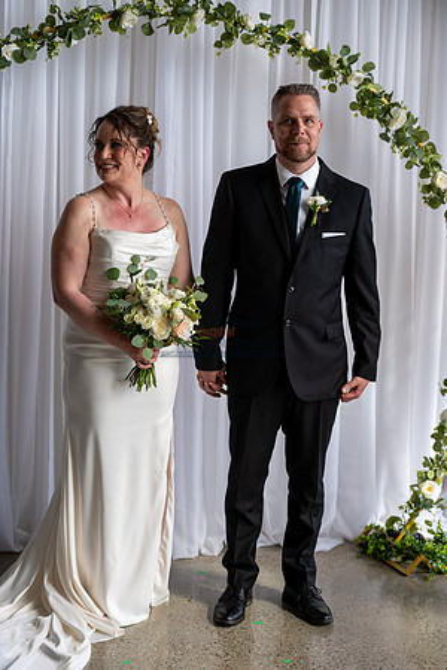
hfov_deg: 19.5
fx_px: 1304
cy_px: 335
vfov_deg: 28.8
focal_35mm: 70
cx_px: 224
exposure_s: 1/160
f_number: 3.2
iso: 160
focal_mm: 70
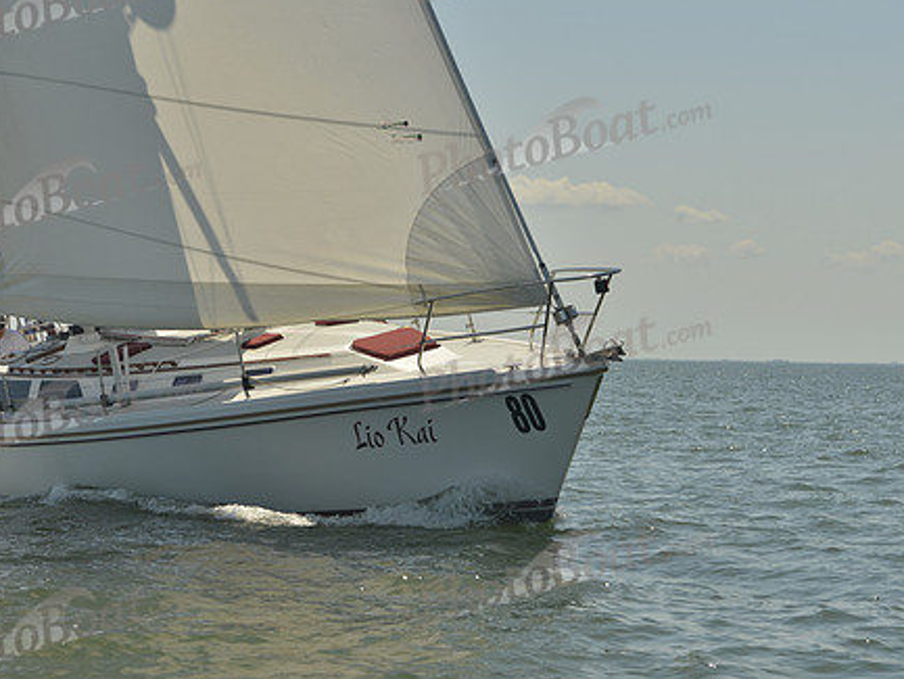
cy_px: 279
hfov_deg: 19.0
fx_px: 2691
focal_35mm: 103
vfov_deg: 14.4
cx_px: 311
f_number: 8
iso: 200
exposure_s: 1/640
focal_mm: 80
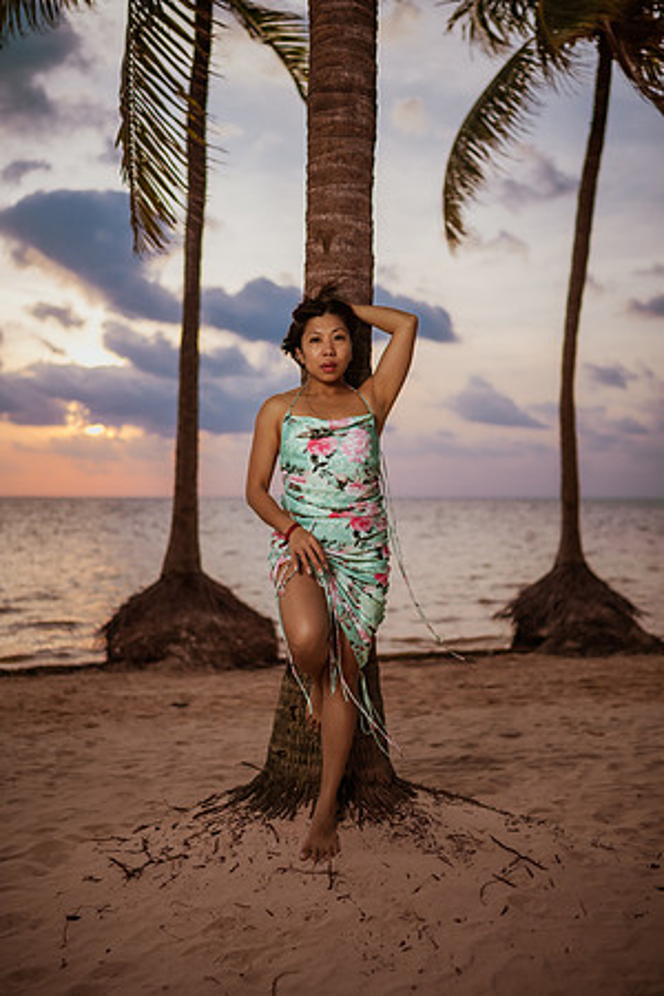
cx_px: 332
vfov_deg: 54.4
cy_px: 498
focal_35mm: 35
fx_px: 968
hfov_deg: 37.9
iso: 50
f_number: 1.8
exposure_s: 1/1250
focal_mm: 35
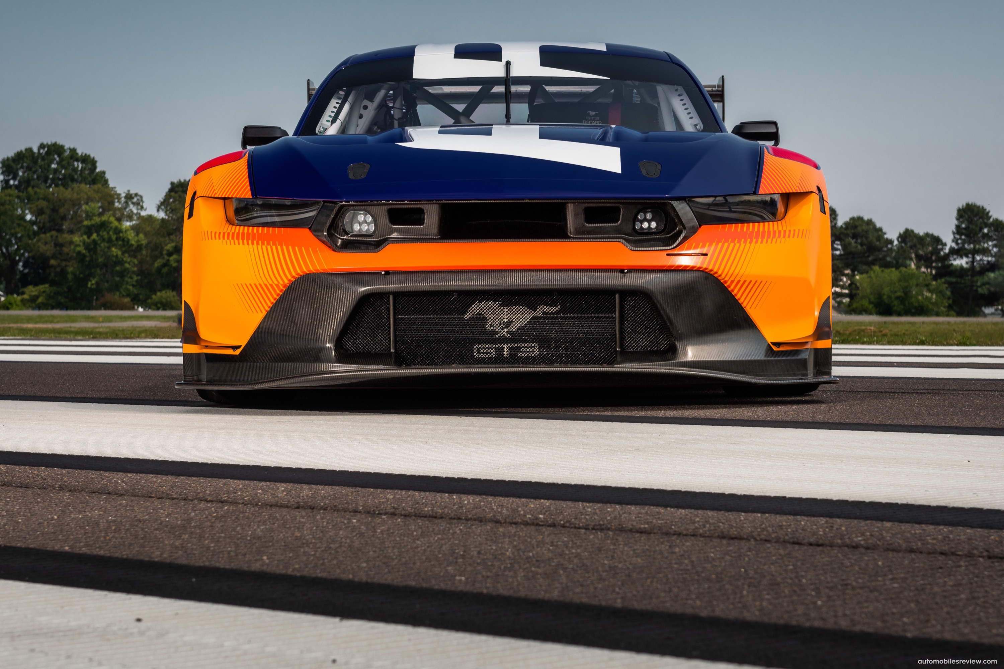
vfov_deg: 13.0
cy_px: 334
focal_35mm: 105
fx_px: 2928
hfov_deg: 19.5
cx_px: 502
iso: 100
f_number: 8
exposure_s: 1/200
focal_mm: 70
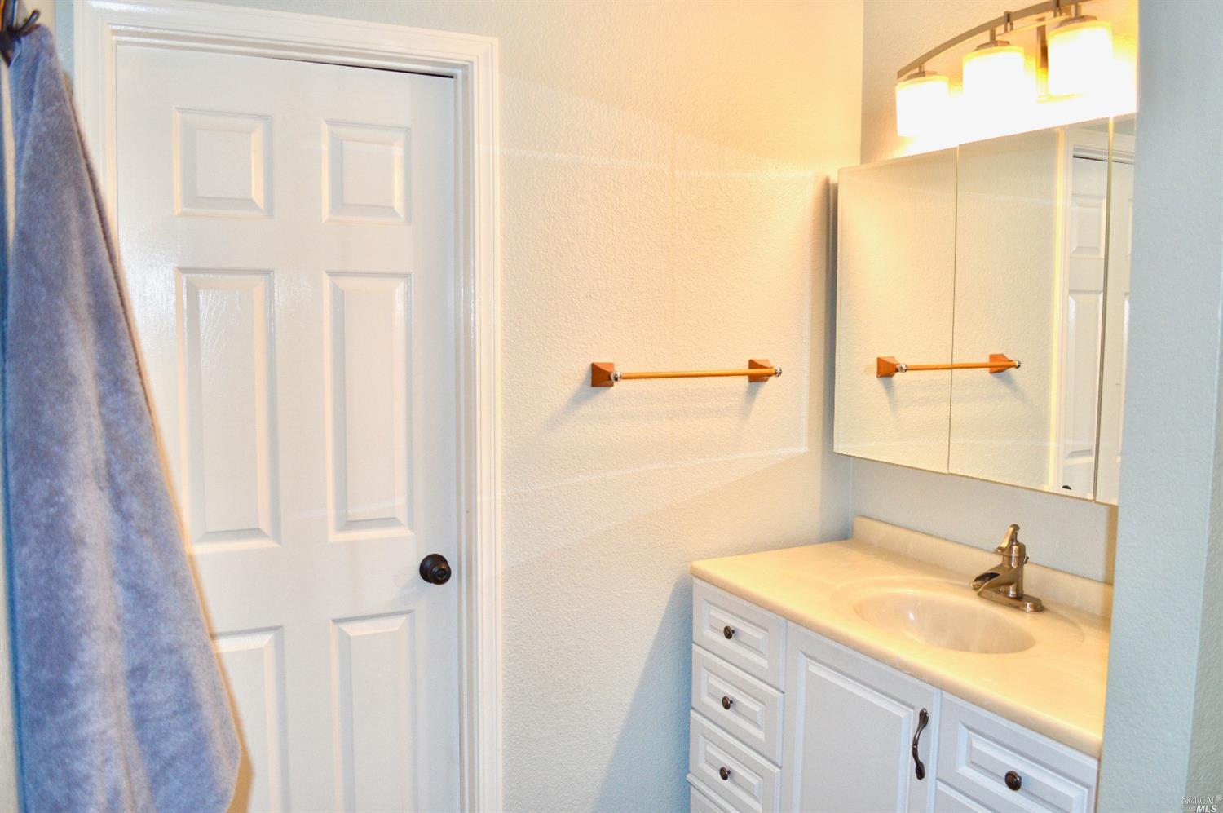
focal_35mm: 27
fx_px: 916
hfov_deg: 67.4
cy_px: 406
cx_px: 612
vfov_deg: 47.8
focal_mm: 18
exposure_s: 1/80
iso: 400
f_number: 4
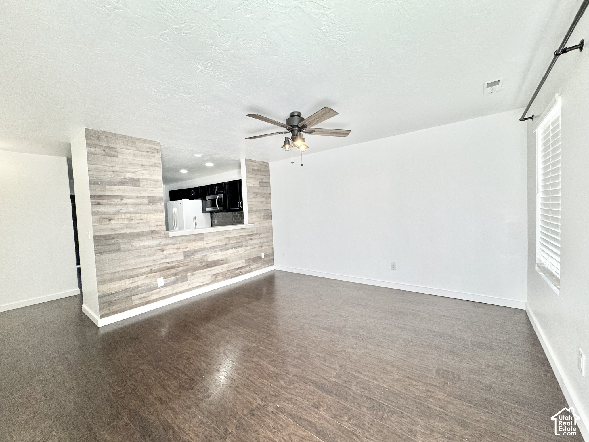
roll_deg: +2.0
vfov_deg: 85.7
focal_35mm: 14
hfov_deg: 102.1
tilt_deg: -2.3
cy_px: 221
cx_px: 294
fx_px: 238
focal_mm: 2.22
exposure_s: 1/120
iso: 125
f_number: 2.2
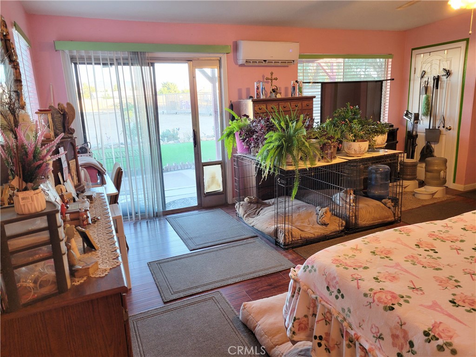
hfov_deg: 67.3
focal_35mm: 26
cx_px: 238
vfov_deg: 53.1
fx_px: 358
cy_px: 178
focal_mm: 5.4
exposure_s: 1/120
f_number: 1.8
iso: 200
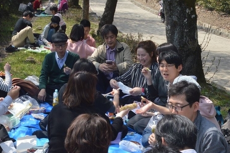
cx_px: 50
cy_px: -20
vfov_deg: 15.2
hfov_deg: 23.1
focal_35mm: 87
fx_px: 556
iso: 400
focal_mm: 22
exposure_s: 1/400
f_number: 10
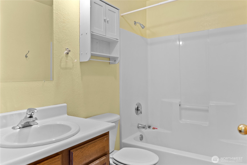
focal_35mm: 24
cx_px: 124
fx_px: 165
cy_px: 82
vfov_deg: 53.2
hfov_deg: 73.7
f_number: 2.8
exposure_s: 1/15
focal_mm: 24
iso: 200
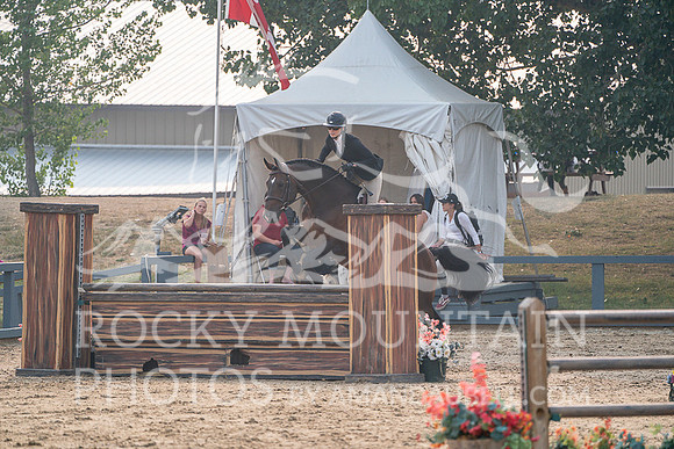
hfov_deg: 5.2
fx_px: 7490
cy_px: 224
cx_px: 337
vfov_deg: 3.4
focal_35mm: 400
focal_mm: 400
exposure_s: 1/1000
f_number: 5.6
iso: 500
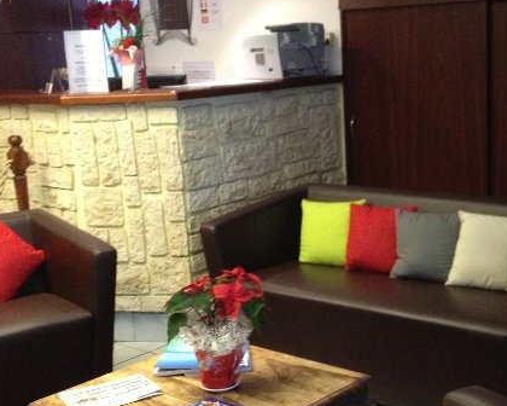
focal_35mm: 65
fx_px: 975
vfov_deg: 23.5
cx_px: 311
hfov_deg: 29.0
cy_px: 230
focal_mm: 4.28
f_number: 2.4
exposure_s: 1/20
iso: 400
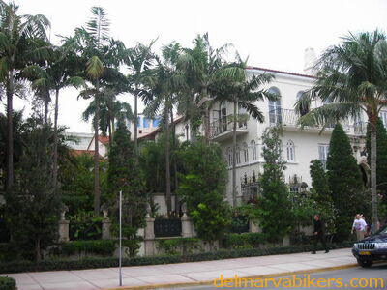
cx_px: 194
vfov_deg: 37.7
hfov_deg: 49.0
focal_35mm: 38
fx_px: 425
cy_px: 145
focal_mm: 6.3
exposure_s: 1/128
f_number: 3.2
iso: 50
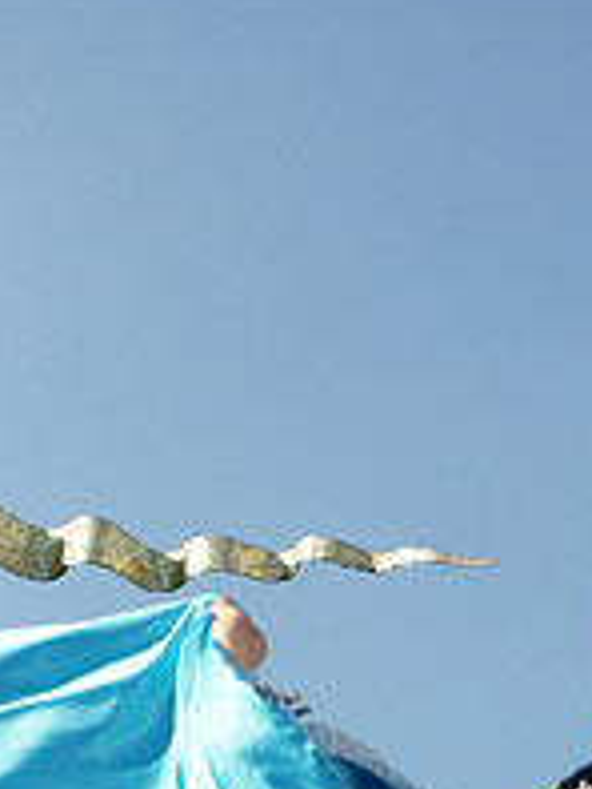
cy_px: 1073
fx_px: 7253
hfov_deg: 4.7
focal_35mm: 318
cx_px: 762
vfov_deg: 6.2
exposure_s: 1/8000
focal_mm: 75
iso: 400
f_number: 2.8
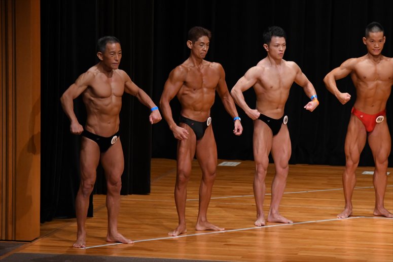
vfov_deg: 5.4
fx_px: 2782
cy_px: 131
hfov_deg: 8.1
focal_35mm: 255
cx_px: 196
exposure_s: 1/400
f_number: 5.6
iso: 3200
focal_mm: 170
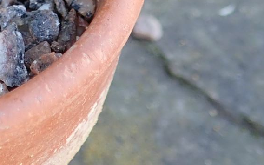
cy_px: -111
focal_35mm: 112
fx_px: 806
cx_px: -170
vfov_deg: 11.1
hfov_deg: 16.4
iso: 160
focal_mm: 5.5
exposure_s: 1/125
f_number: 2.3
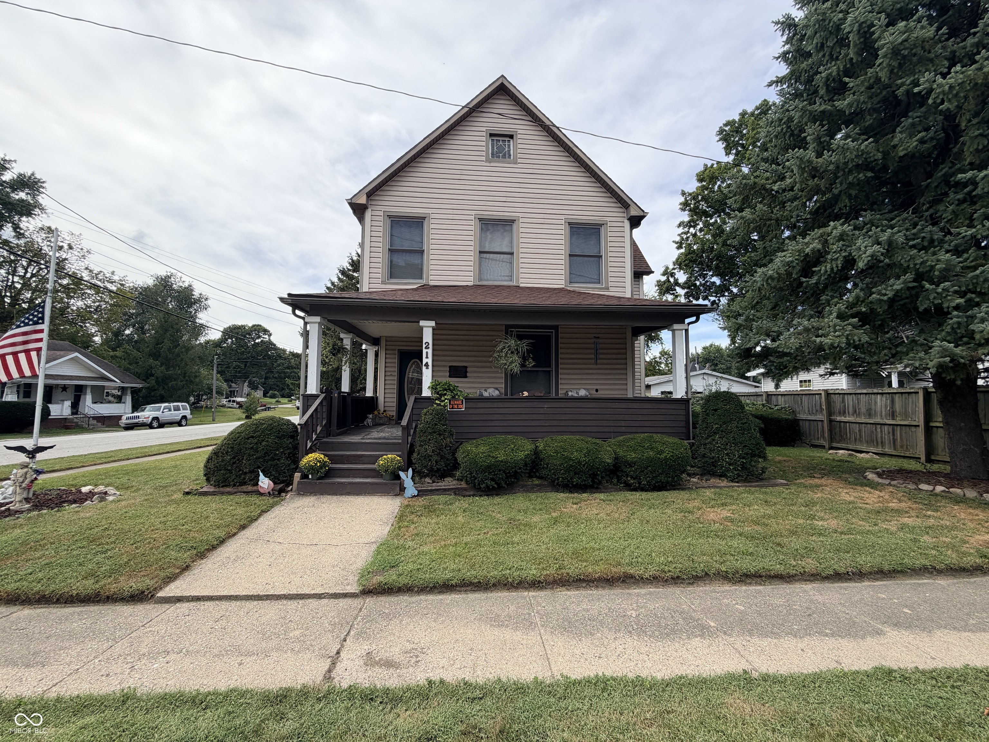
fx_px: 400
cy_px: 371
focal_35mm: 14
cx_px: 494
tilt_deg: +4.1
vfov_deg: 85.7
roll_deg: -0.3
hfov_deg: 102.1
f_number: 2.2
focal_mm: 2.22
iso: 25
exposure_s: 1/809
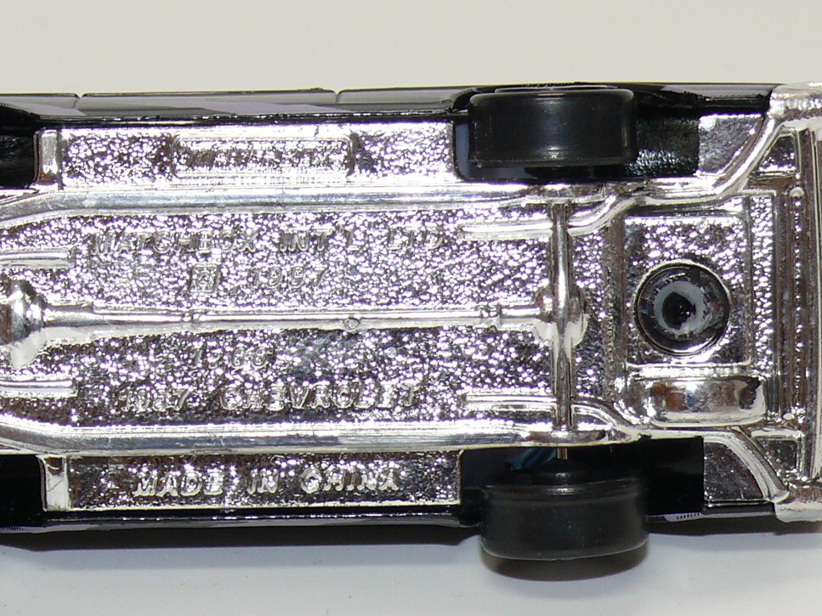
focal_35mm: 182
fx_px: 4321
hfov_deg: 10.9
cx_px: 269
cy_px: 278
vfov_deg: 8.2
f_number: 4
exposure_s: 1/30
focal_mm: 14
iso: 100
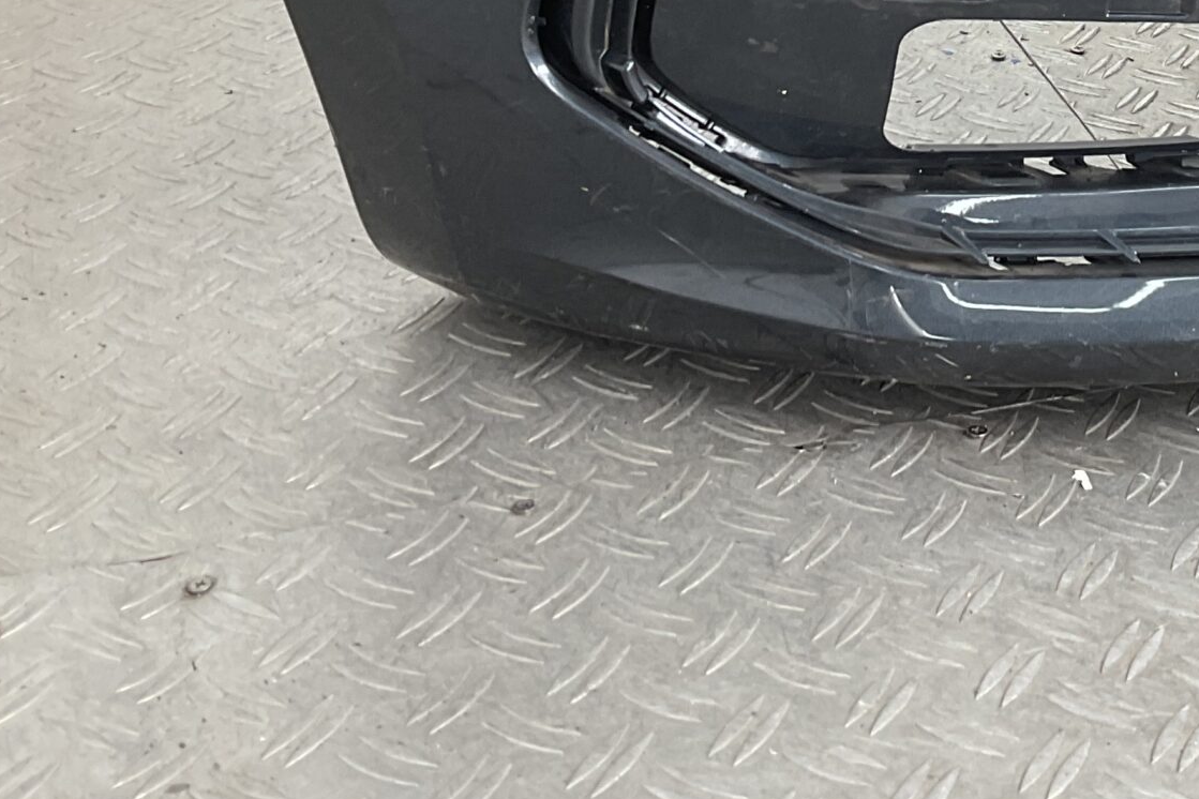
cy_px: -214
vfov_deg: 18.5
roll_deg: -2.8
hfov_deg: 28.0
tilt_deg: -18.5
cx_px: 1119
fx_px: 2298
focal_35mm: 69
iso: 20
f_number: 1.8
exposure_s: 1/100
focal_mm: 3
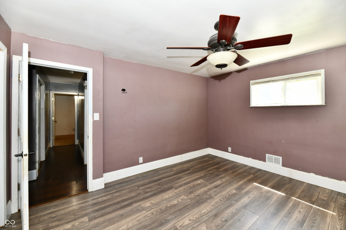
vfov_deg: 81.2
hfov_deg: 104.3
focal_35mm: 14
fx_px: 135
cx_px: 173
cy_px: 115
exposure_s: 1/60
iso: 640
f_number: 6.3
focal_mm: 14
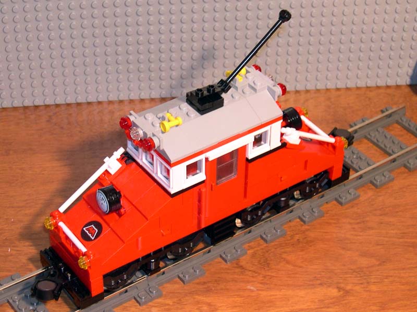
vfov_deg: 25.7
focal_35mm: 57
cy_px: 156
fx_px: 687
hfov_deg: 33.8
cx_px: 208
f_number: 3.4
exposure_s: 1/4.8
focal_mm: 12.2
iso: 110
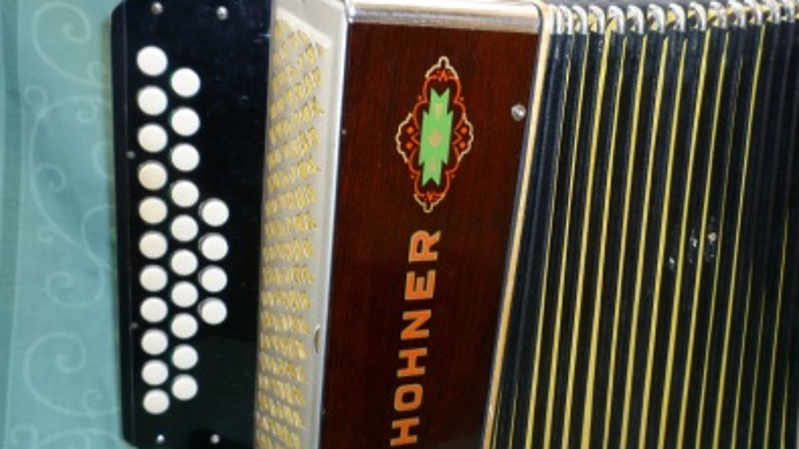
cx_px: 481
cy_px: 257
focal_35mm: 41
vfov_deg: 29.0
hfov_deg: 49.1
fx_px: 868
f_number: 3.3
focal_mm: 5.2
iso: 100
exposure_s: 1/30
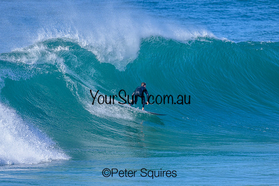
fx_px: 6201
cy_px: 93
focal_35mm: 800
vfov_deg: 1.7
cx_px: 140
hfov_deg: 2.6
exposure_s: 1/2000
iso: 560
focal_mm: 800
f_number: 6.3
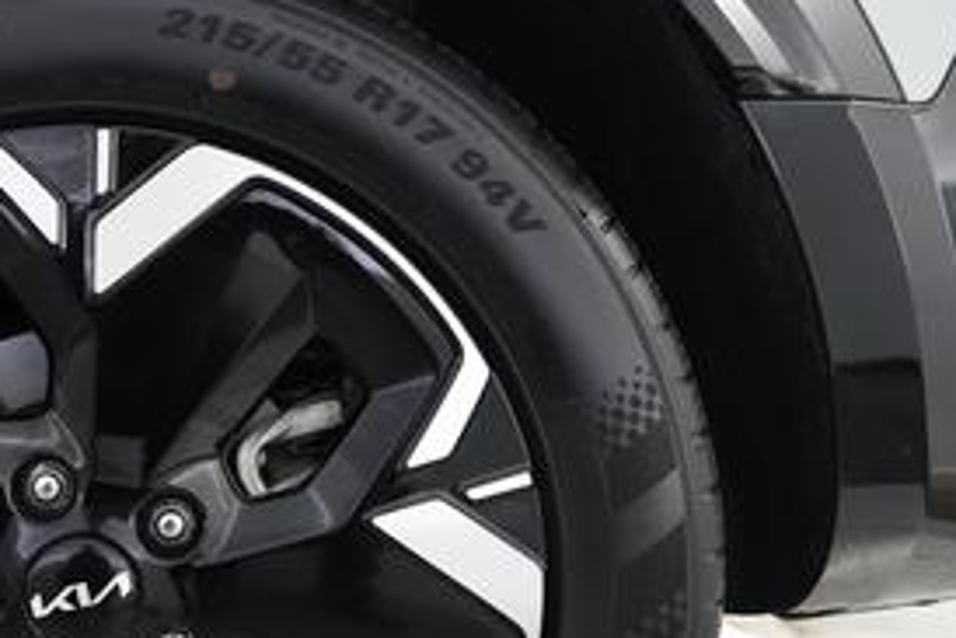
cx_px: 101
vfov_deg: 23.5
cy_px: 589
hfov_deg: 33.8
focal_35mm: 56
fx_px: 1488
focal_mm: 24
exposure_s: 1/160
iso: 4000
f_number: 2.8
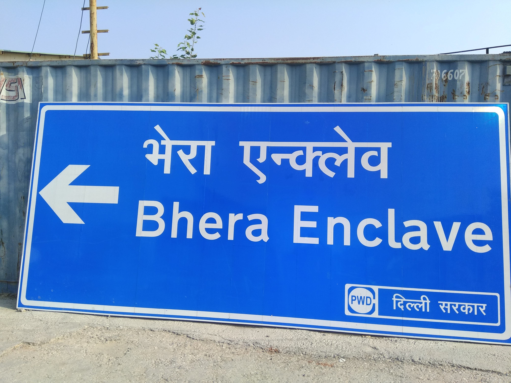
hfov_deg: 79.0
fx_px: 310
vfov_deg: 63.4
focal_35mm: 21
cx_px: 256
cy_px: 192
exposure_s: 1/950
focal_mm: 3.57
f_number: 2
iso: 100
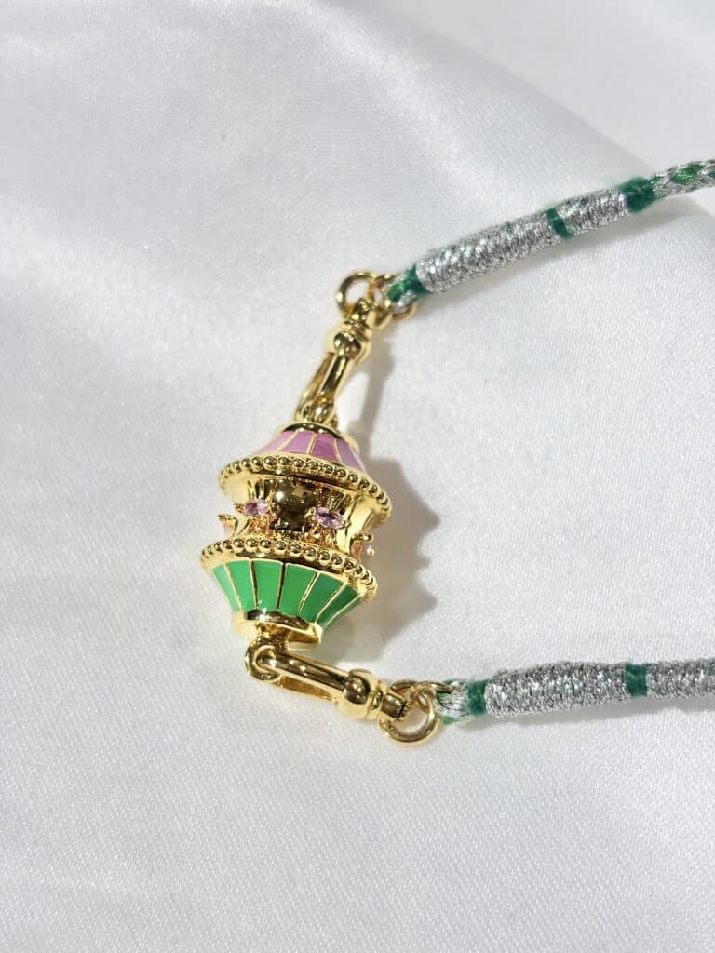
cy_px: 476
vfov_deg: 36.8
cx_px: 358
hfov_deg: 28.0
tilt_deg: -60.7
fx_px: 1432
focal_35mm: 52
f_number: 1.6
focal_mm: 5.96
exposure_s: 1/331
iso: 32
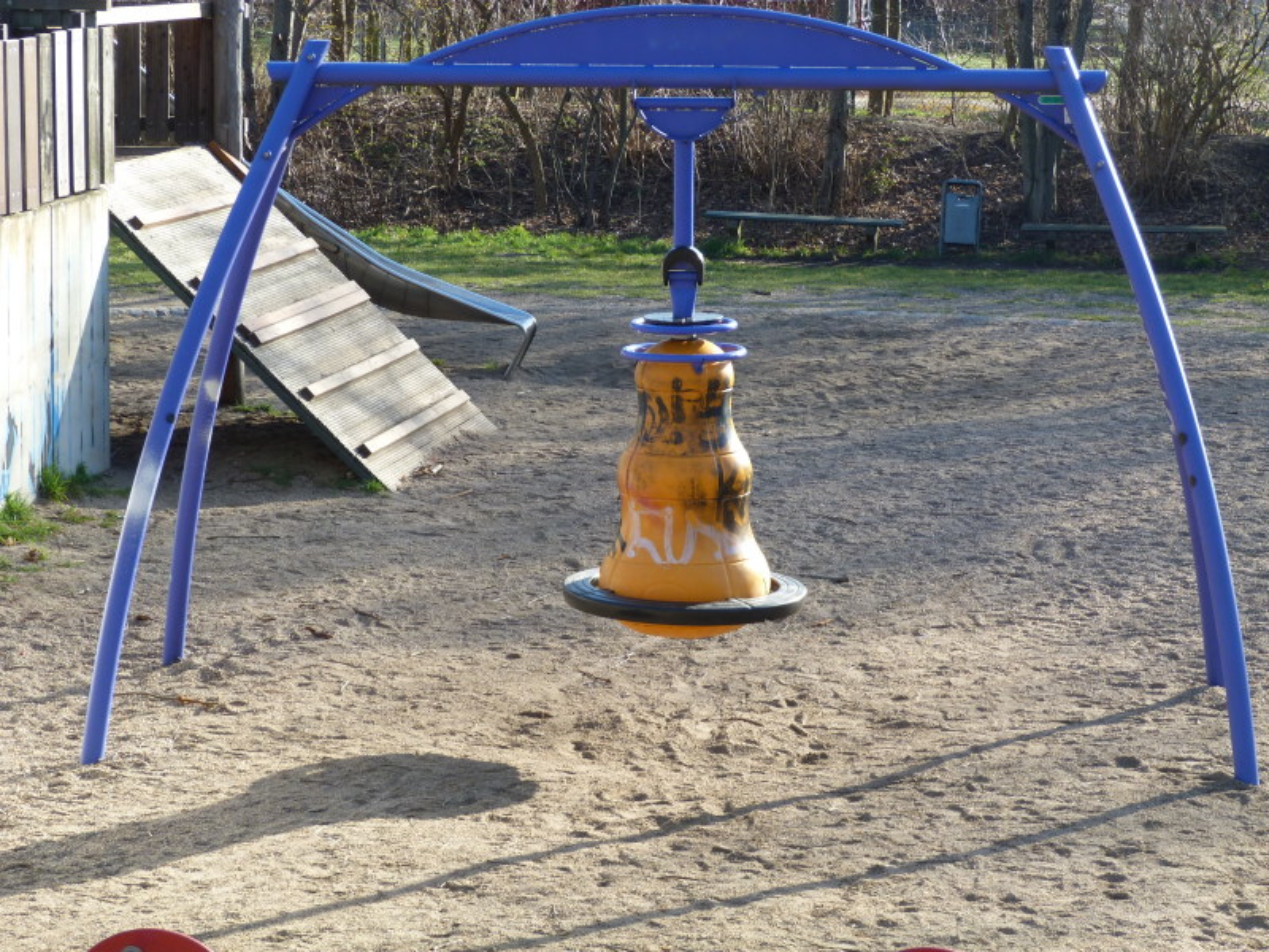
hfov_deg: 18.0
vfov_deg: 13.6
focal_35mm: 109
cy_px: 476
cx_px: 634
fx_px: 3996
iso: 80
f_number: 4
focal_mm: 19.7
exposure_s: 1/125
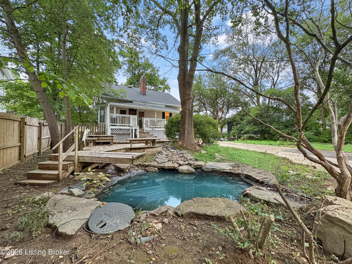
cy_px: 132
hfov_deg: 102.1
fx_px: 142
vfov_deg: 85.7
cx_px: 176
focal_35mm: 14
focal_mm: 2.22
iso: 640
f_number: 2.2
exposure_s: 1/60
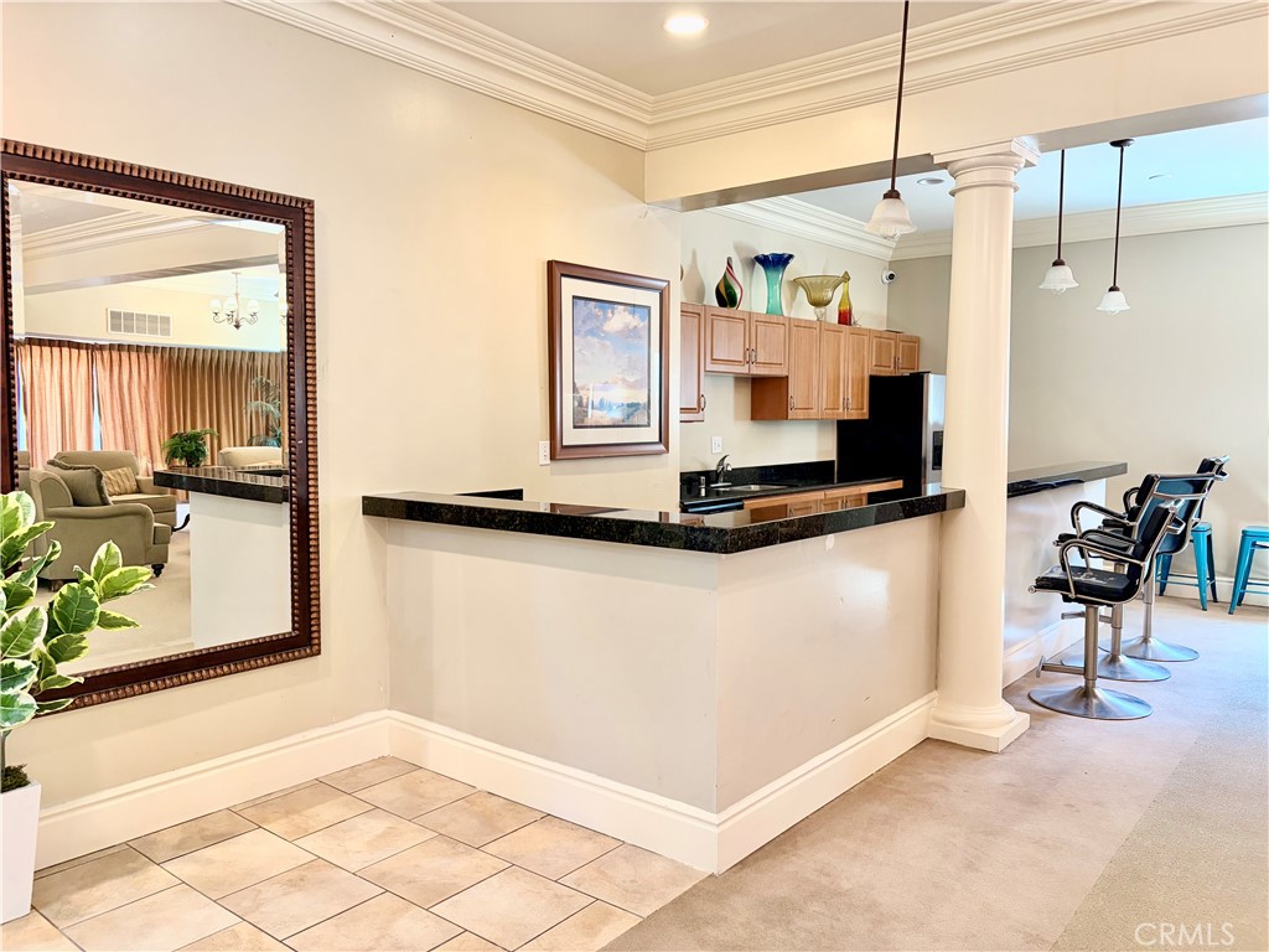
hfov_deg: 67.3
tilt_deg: -3.0
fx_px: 953
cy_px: 476
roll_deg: -0.6
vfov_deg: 53.1
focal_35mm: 26
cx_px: 634
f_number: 1.6
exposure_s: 1/60
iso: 200
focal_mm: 5.96
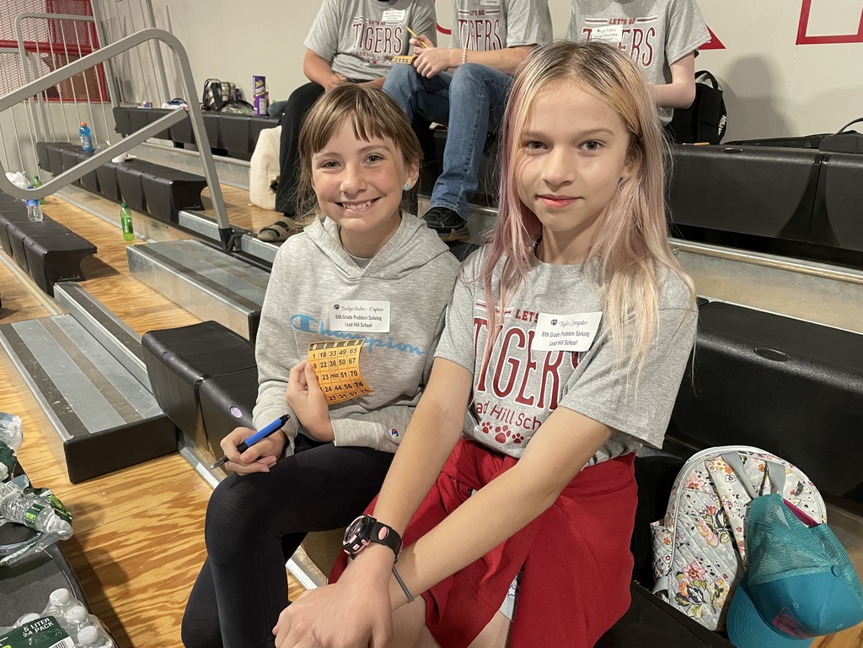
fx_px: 648
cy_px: 324
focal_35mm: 26
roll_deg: -0.5
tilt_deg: -16.9
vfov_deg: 53.1
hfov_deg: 67.3
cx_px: 432
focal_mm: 4.2
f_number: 1.6
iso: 160
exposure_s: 1/60
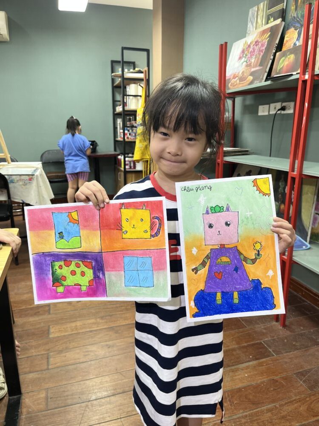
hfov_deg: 53.1
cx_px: 160
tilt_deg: -14.9
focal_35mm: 26
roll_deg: +0.2
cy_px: 213
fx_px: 319
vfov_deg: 67.3
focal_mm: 5.1
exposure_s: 1/100
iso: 100
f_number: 1.6
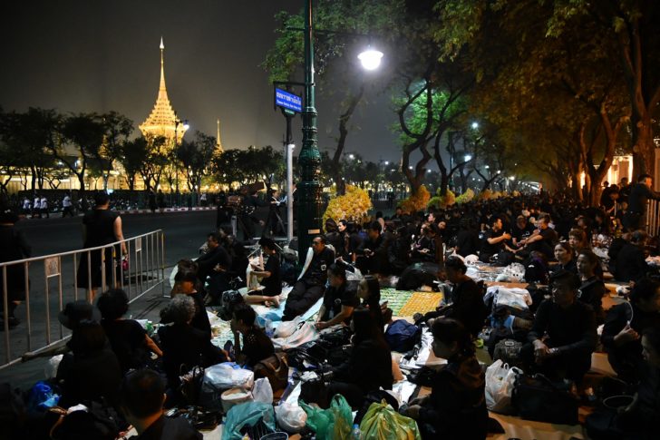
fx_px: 440
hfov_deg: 73.8
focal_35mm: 24
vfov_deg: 53.1
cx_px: 330
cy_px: 220
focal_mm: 24
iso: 5000
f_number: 4
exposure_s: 1/60
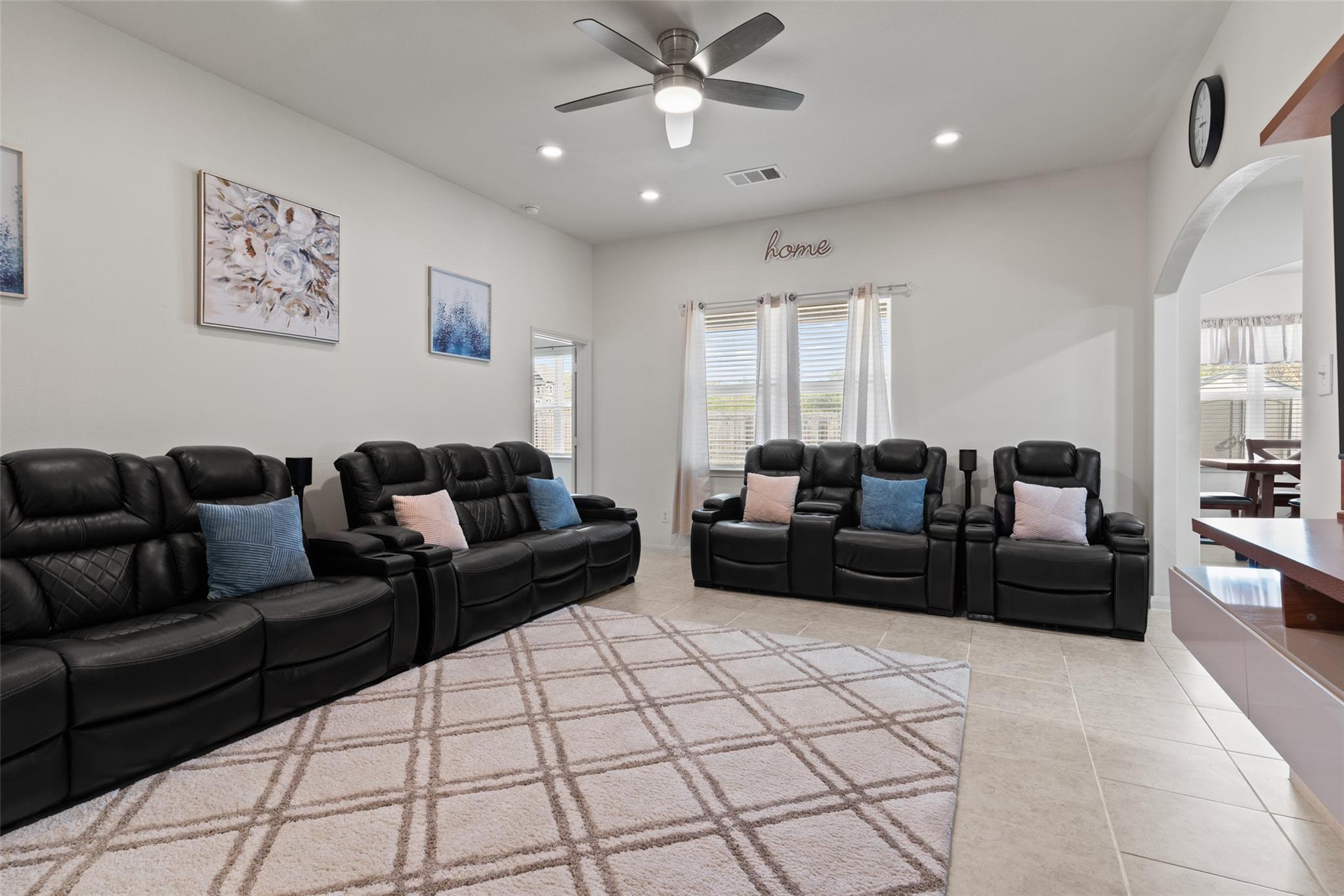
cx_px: 672
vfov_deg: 70.4
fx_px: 635
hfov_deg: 93.3
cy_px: 448
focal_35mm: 17
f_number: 10
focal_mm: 17
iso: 400
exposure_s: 1.6
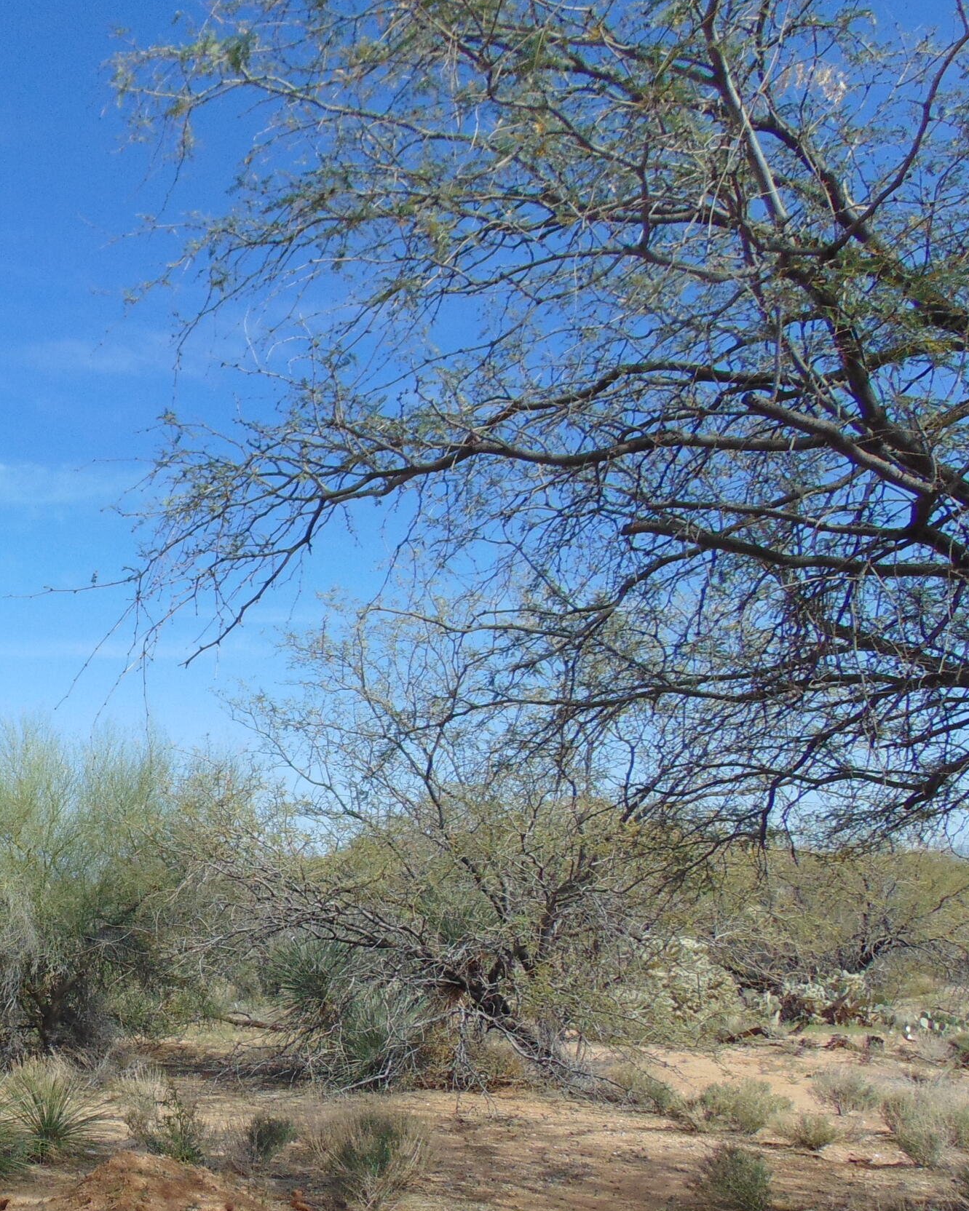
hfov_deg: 30.7
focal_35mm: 44
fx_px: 1577
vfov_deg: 41.7
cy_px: 768
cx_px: -85
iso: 80
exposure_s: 1/250
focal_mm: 4.5
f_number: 7.7
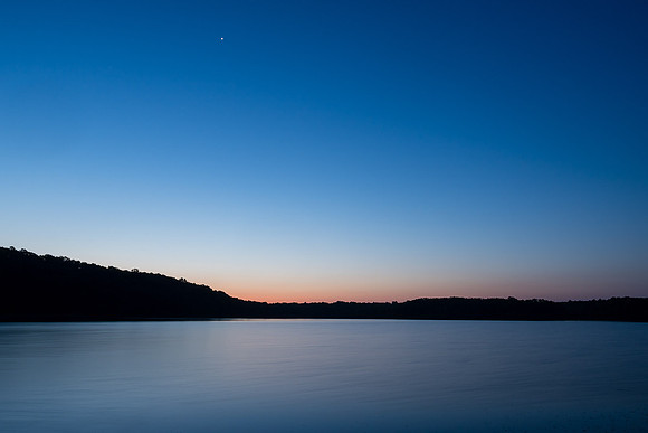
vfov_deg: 50.9
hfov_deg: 71.1
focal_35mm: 25
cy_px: 242
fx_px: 453
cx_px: 324
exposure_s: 20
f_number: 11
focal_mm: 12
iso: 100
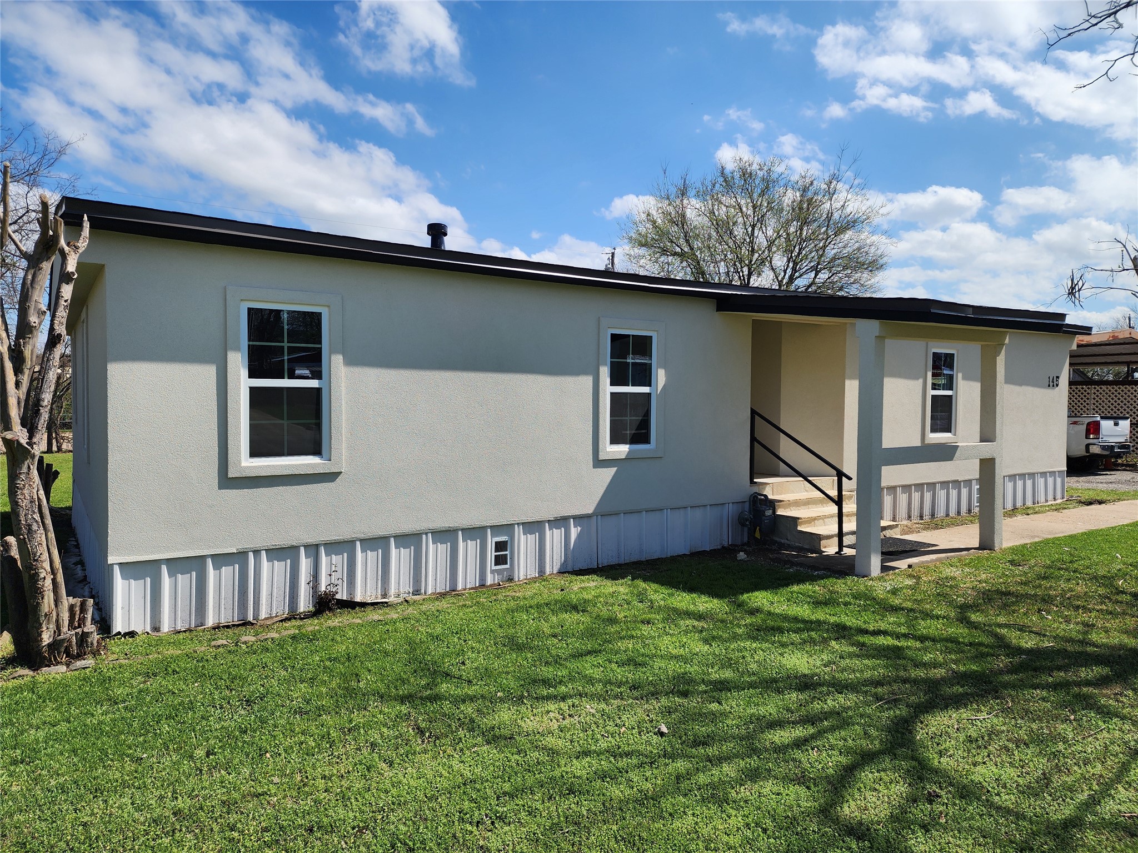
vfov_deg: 58.9
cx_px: 569
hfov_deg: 73.9
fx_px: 756
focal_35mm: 23
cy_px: 426
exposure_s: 1/1654
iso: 12
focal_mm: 6.4
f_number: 1.8
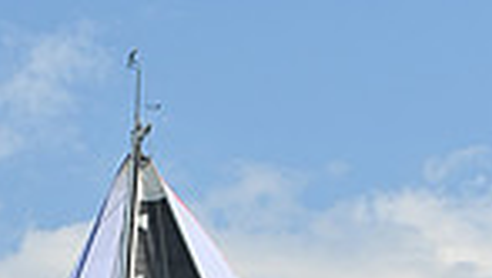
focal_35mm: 290
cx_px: 126
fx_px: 3787
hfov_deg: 7.4
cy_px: 938
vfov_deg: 4.0
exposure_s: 1/1600
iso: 320
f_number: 8
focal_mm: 70
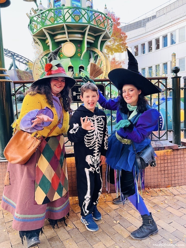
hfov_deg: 53.1
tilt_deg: -6.4
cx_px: 93
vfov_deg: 67.3
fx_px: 186
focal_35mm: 26
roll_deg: +2.5
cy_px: 124
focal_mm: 5.7
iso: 125
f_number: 1.5
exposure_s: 1/64
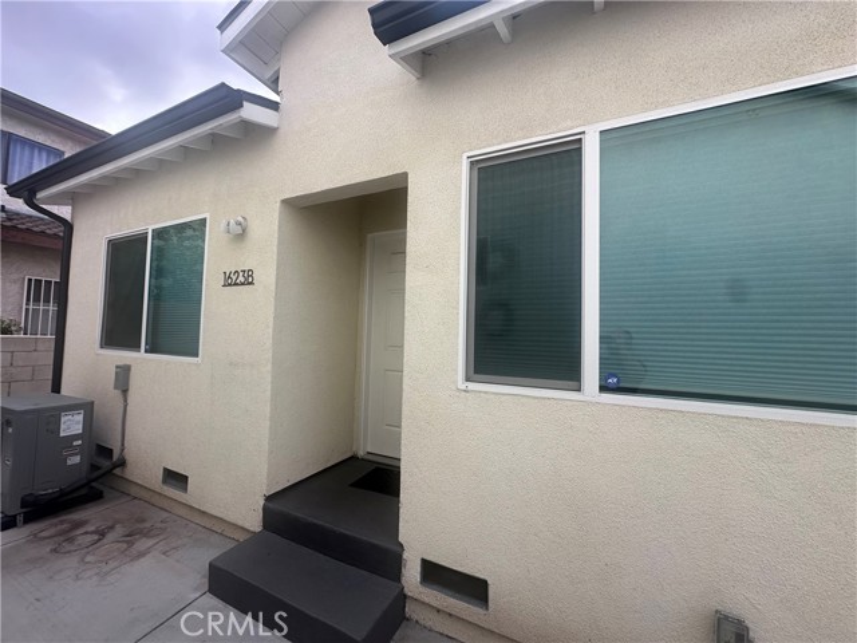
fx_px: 347
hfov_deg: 102.1
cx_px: 428
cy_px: 322
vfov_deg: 85.7
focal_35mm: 14
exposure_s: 1/543
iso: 40
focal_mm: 2.22
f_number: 2.2
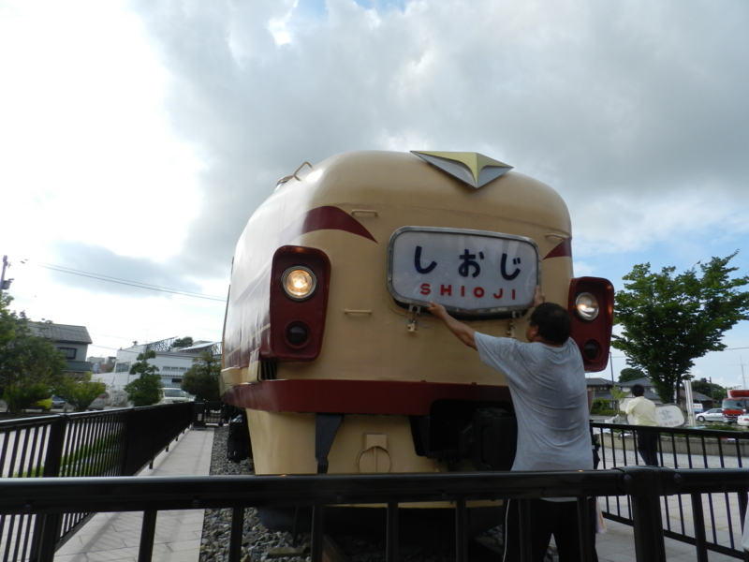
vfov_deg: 58.9
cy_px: 281
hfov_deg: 73.9
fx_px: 498
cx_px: 374
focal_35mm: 23
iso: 160
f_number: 4.5
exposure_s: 1/800
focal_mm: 4
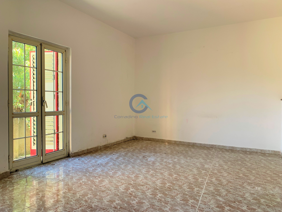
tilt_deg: +1.3
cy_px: 106
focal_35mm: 26
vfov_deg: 53.1
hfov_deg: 67.3
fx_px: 212
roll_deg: -0.5
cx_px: 141
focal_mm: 4.25
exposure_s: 1/121
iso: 64
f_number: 1.8
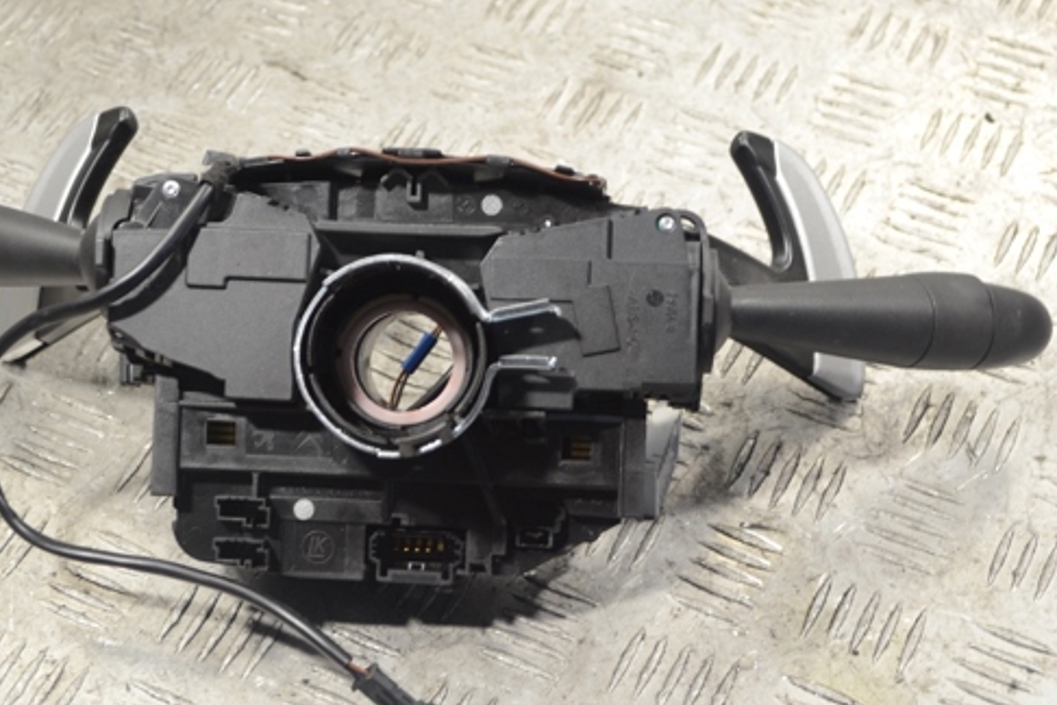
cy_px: 383
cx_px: 435
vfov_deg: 17.3
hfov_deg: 25.6
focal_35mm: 79
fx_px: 2319
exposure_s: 1/30
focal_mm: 40
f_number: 5.3
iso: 280
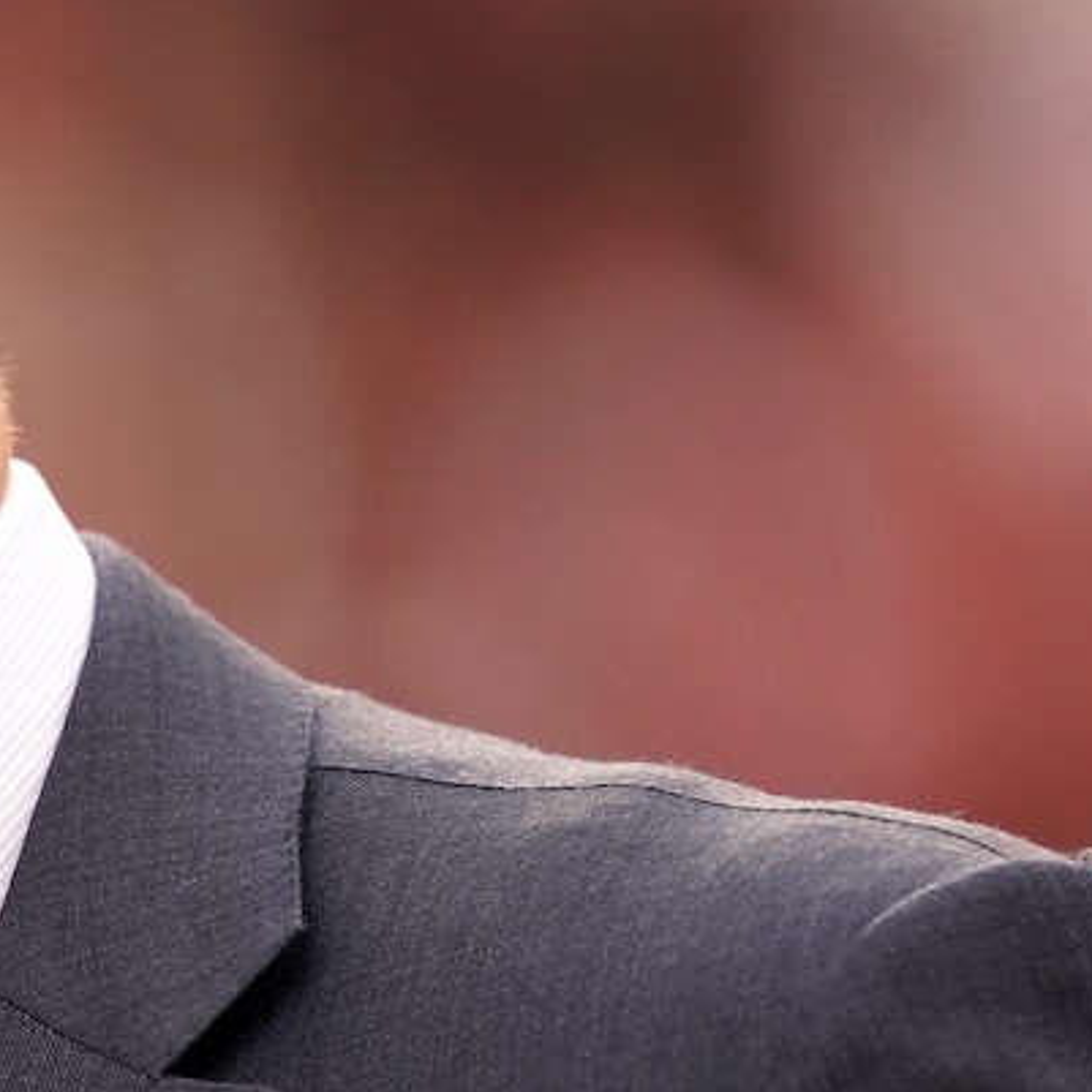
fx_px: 58104
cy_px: 752
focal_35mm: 1628
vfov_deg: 1.1
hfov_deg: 1.1
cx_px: -1266
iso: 1600
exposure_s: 1/3200
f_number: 3.2
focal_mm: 400
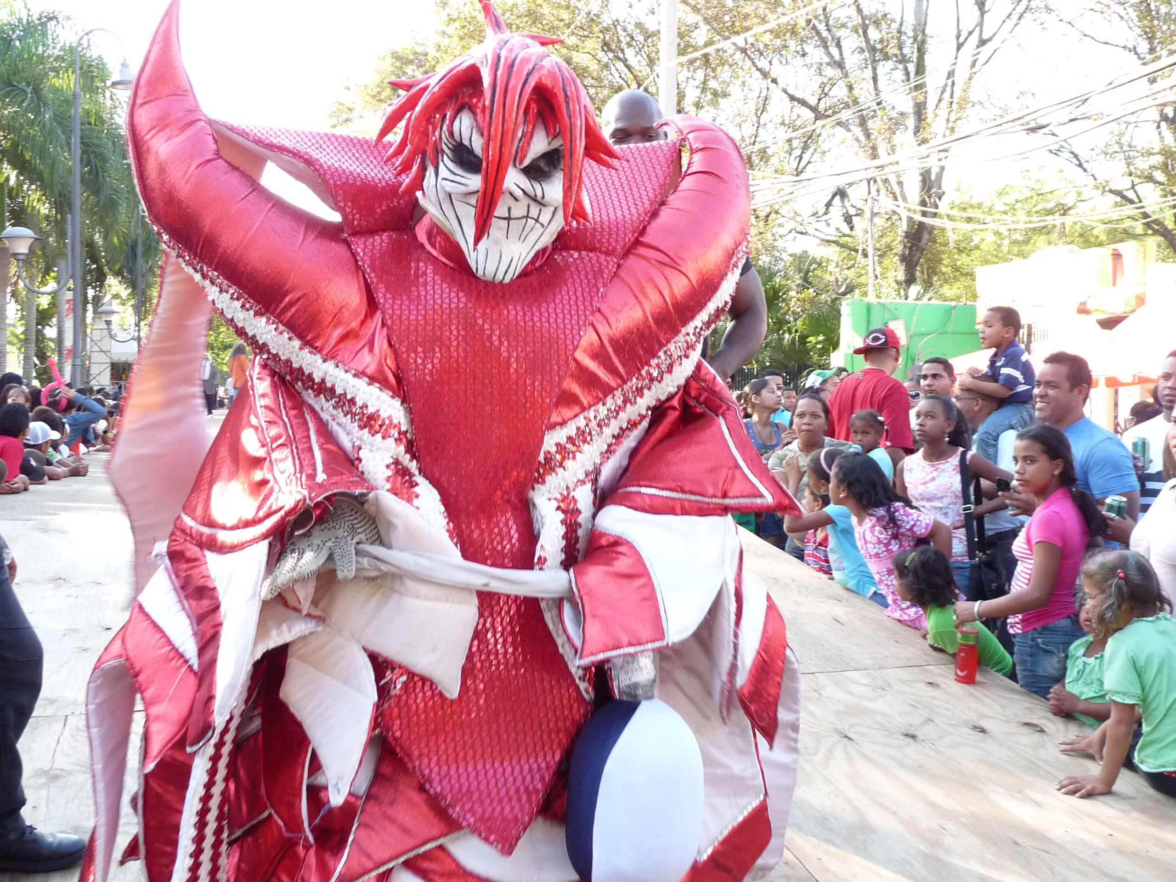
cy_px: 441
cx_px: 588
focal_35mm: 40
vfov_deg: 36.0
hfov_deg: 46.8
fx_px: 1359
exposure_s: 1/160
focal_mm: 4.9
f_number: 2.8
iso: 200
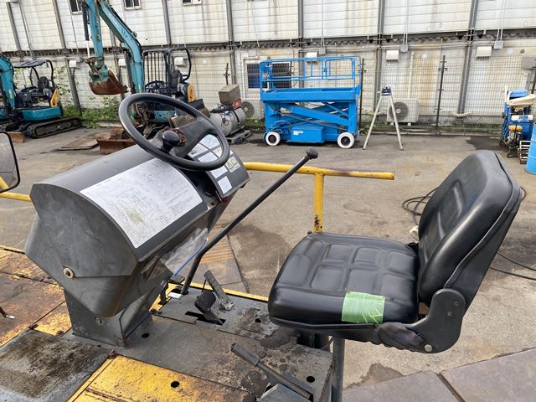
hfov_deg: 67.3
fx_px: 403
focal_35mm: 26
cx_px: 268
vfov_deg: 53.1
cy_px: 201
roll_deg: +2.6
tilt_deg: -20.4
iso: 32
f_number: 1.8
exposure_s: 1/475
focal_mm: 4.25
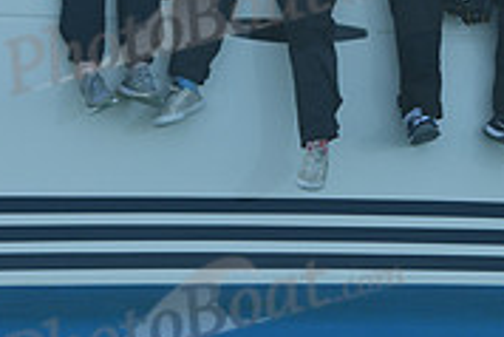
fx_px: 5282
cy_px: 129
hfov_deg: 5.4
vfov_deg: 3.7
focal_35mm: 377
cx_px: 552
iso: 320
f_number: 5.6
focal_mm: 116
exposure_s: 1/640
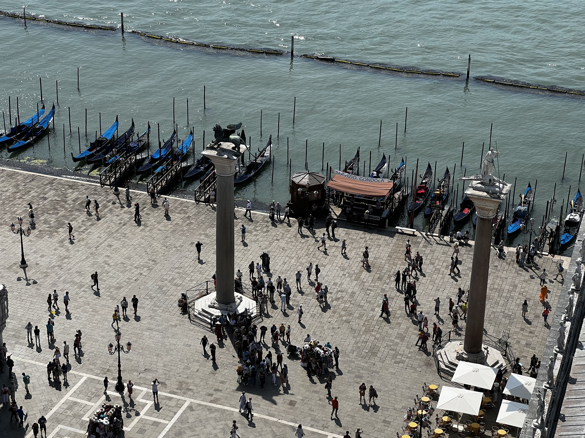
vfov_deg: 19.1
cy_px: 219
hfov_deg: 25.3
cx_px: 292
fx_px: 1301
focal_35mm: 77
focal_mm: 9
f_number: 2.8
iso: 32
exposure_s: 1/1119
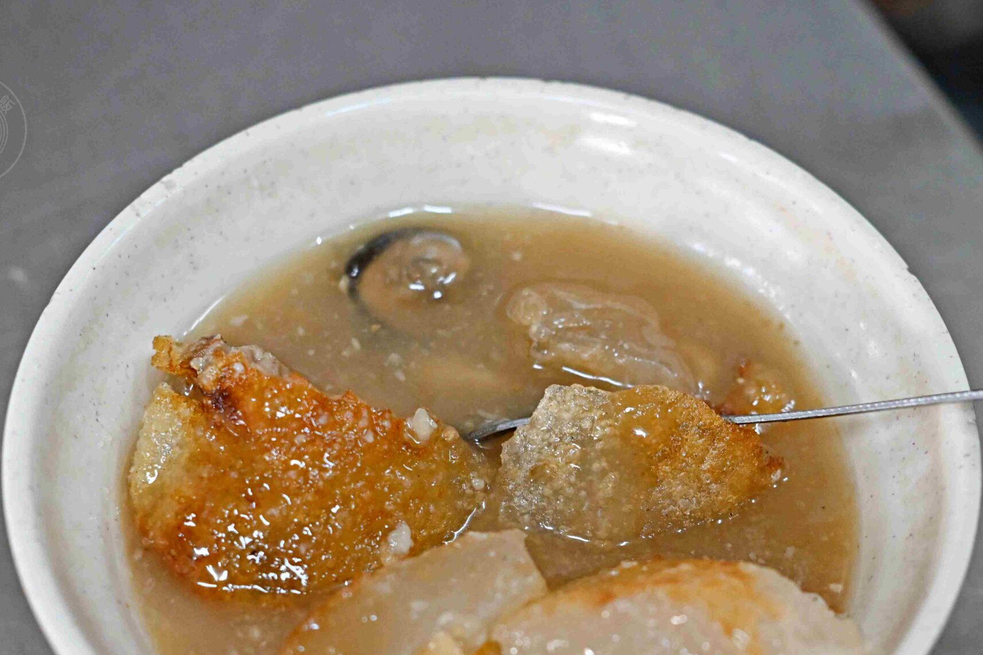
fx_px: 3058
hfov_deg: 18.2
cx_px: 587
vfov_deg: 12.2
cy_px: 489
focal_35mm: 112
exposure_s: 1/200
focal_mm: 50
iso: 1400
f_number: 2.8
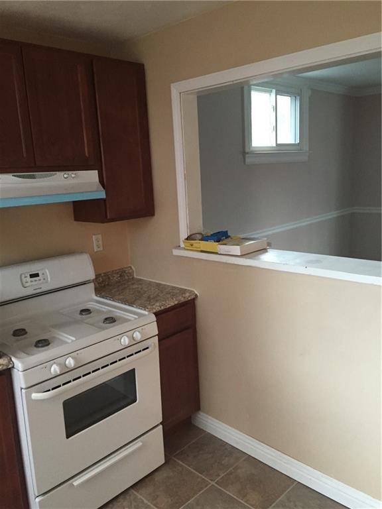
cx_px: 191
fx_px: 427
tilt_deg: -10.5
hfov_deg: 48.2
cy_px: 254
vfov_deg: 61.7
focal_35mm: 29
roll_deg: +3.2
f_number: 2.2
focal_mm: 4.15
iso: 200
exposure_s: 1/30
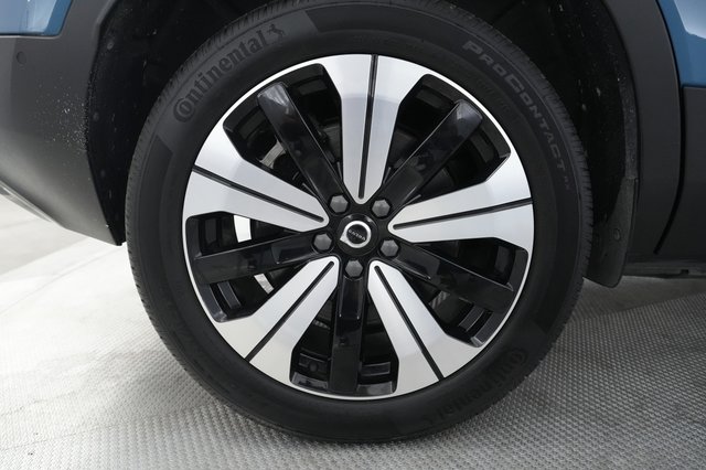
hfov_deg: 69.4
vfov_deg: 49.5
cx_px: 353
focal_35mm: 26
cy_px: 235
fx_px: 510
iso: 6400
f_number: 4
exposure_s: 1/160
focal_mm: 26
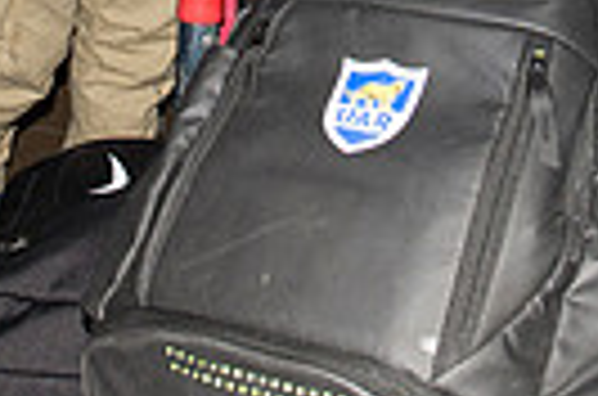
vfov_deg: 11.6
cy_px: -403
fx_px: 1740
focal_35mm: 105
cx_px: 234
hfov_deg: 19.5
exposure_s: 1/160
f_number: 6.3
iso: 640
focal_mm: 24
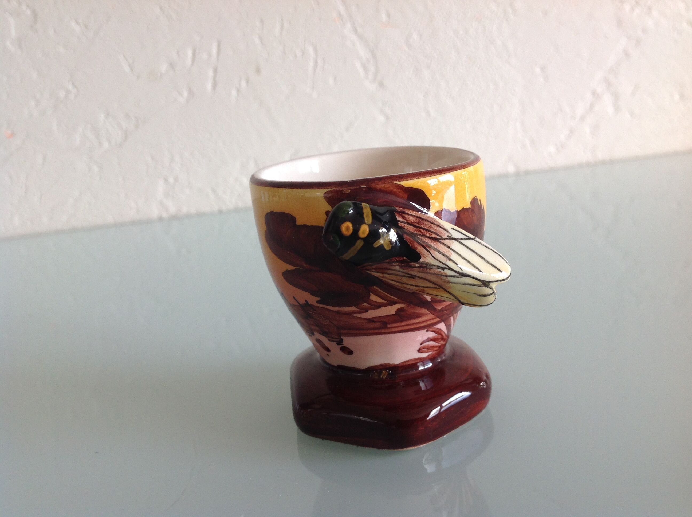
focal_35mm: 35
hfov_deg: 52.7
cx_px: 346
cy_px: 258
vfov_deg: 40.6
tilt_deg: -16.0
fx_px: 699
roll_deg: +6.0
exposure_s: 1/60
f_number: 2.4
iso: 64
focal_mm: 4.28
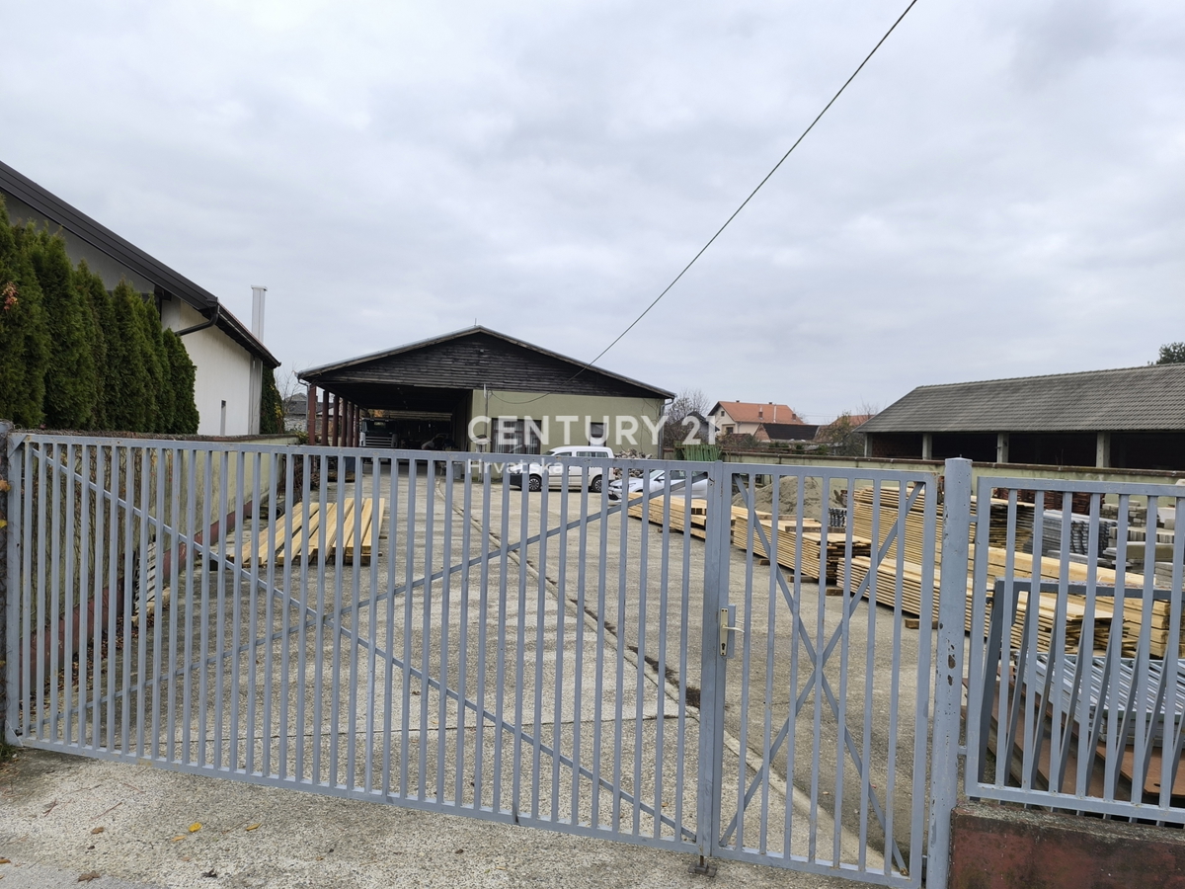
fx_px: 787
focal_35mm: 23
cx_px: 592
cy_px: 444
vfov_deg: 58.9
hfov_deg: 73.9
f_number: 1.65
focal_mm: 6.14
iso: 50
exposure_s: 1/250
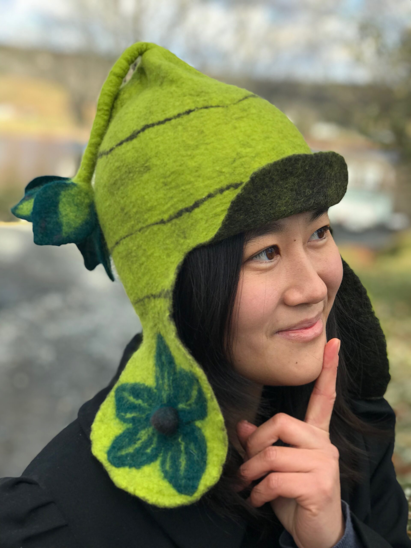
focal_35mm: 57
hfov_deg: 25.7
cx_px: 206
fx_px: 902
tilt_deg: -12.0
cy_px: 274
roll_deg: -4.8
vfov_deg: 33.8
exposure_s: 1/361
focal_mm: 6.6
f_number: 2.8
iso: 20
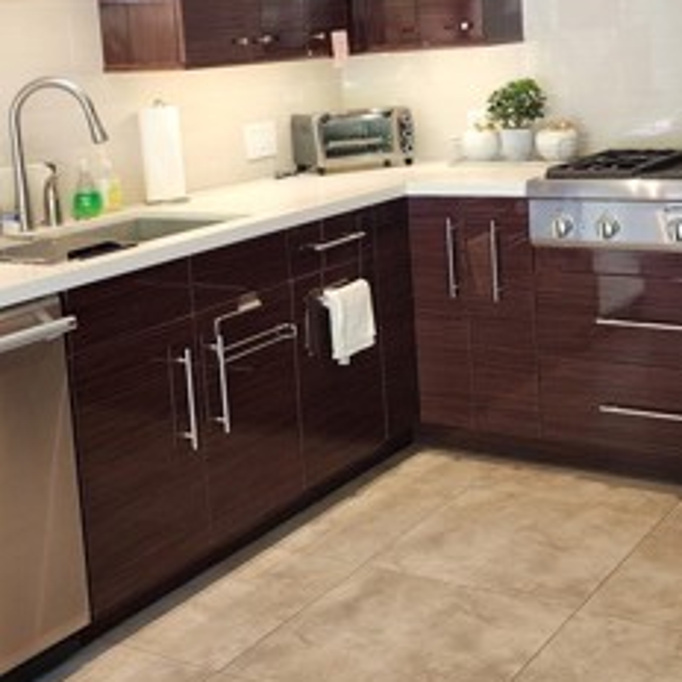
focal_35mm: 56
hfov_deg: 30.5
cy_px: 203
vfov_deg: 30.2
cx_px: 373
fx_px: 1248
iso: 250
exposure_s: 1/120
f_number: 1.8
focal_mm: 6.4
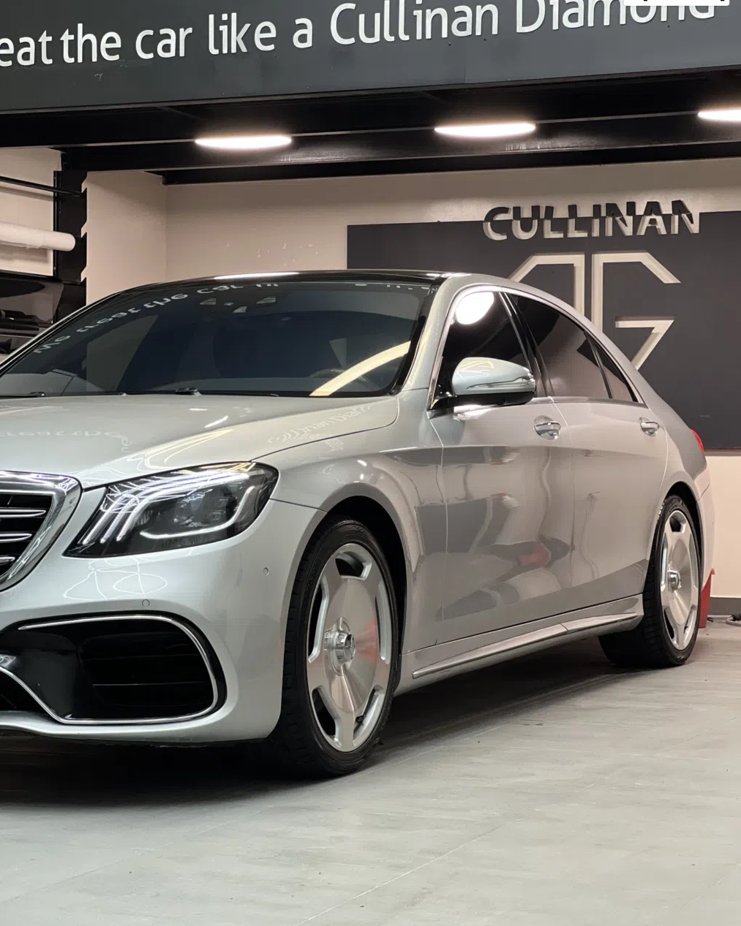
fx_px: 2221
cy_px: 434
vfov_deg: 23.6
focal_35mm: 81
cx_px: 373
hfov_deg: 18.9
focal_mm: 9
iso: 200
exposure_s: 1/62
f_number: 2.8
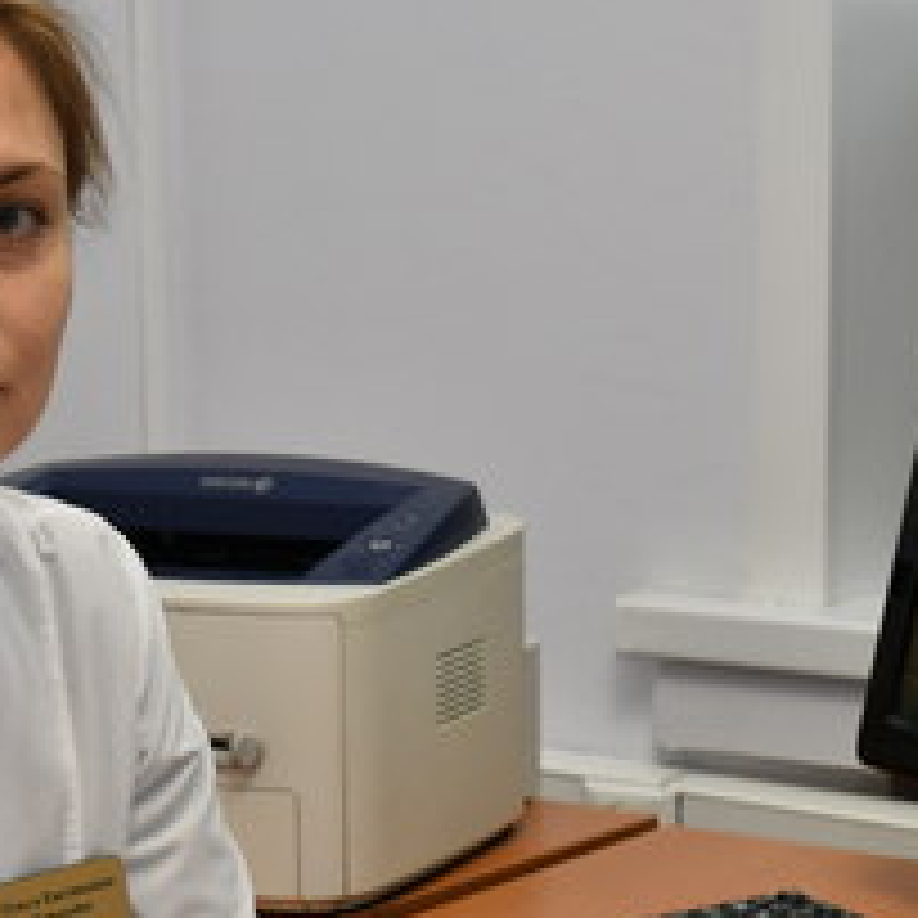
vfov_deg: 12.4
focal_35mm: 140
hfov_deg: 12.4
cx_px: 112
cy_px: 740
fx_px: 4211
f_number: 7.1
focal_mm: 35
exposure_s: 1/160
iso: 640
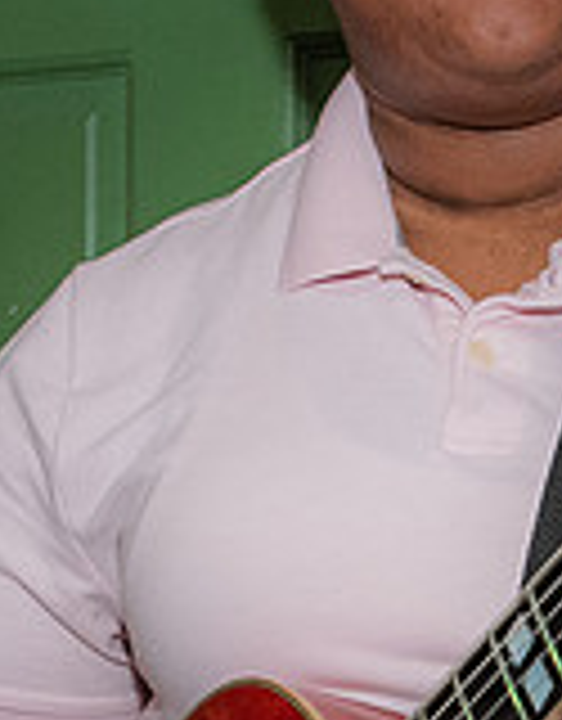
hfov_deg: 8.3
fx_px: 3861
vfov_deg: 10.5
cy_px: 754
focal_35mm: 183
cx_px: 494
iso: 1600
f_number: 5.6
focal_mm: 29
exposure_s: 1/160
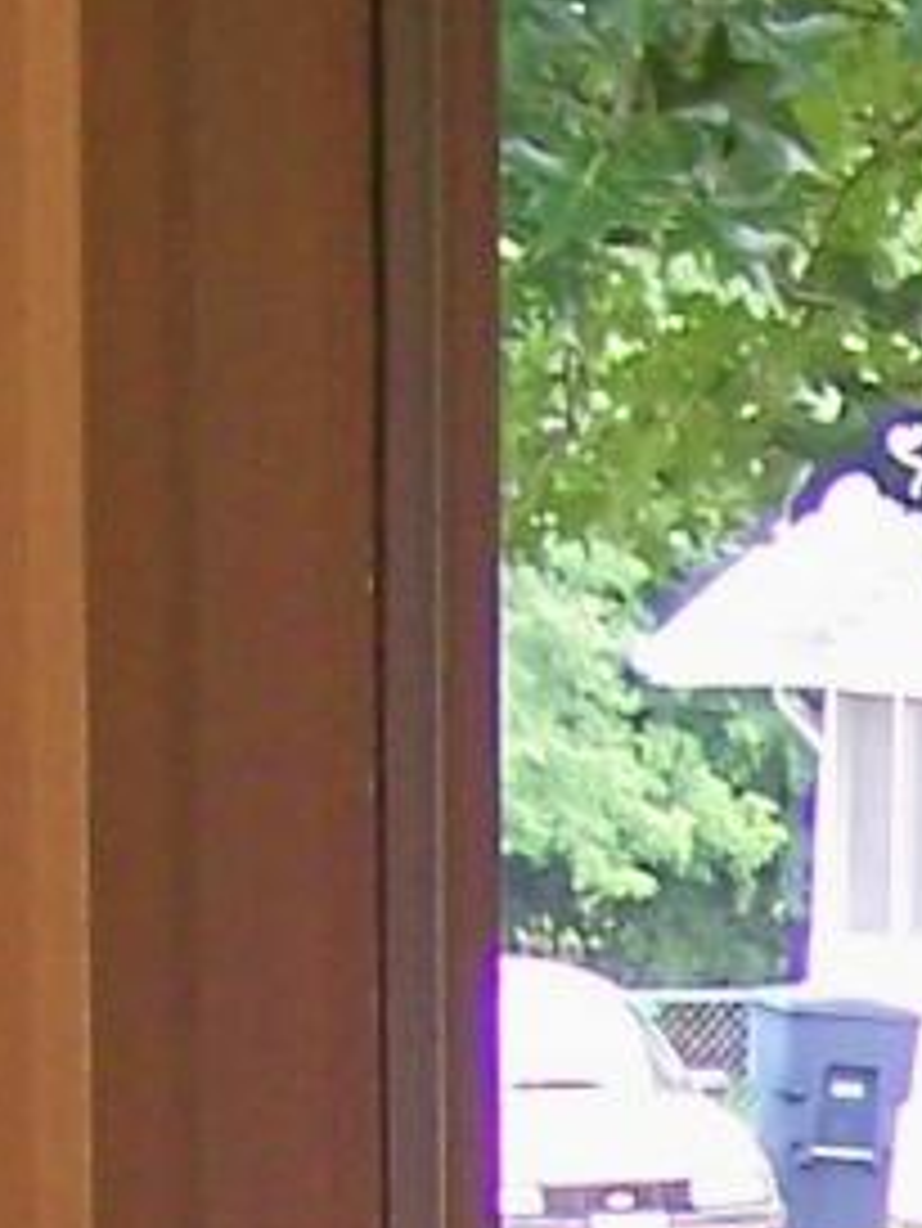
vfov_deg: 6.9
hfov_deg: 5.1
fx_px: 9865
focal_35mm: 278
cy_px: 2186
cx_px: 2699
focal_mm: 6.3
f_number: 2.8
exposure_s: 1/20
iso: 64
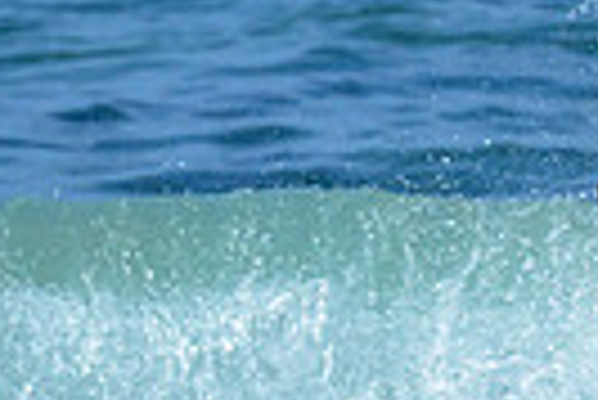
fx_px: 79071
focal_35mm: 4755
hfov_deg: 0.4
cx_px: 588
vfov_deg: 0.3
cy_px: 494
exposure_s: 1/2000
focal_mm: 800
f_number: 6.3
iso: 160
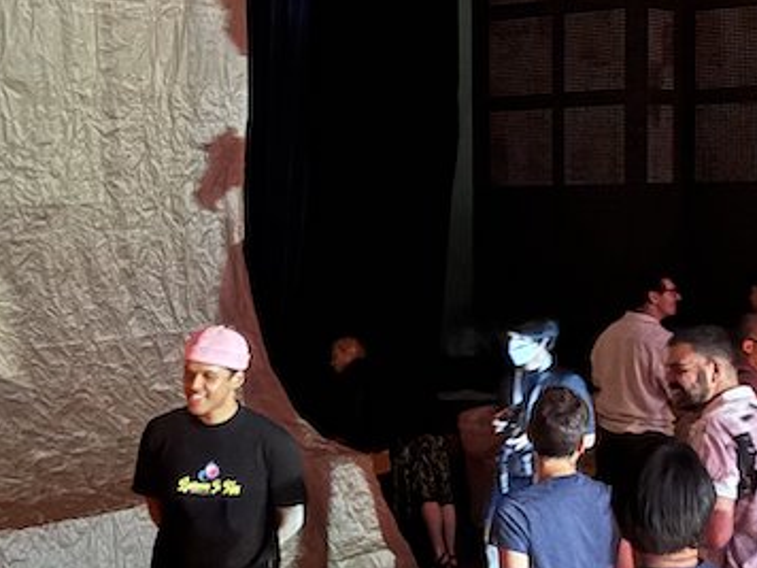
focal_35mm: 73
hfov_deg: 26.6
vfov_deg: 20.2
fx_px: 1596
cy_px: 313
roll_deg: +0.3
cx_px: 432
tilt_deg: -3.5
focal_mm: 5.96
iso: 2000
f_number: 1.6
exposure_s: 1/14
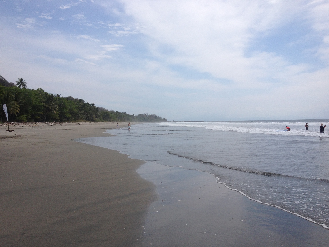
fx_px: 333
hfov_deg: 52.6
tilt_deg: -3.0
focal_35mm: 35
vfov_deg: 40.7
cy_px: 124
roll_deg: +1.8
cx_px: 164
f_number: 2.4
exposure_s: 1/3690
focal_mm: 4.28
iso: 50
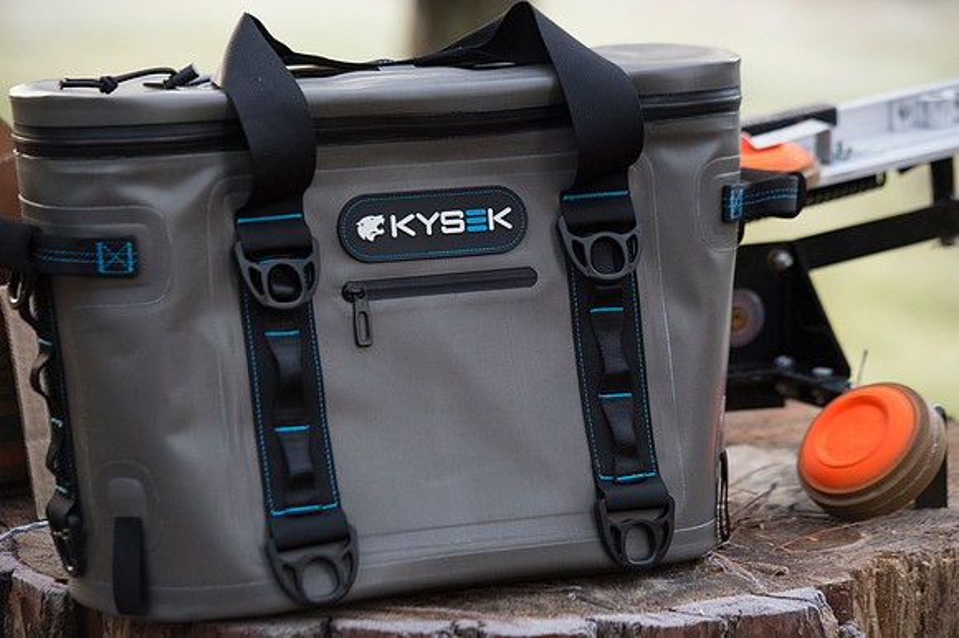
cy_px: 319
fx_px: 4393
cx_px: 480
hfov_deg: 12.5
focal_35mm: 165
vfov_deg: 8.3
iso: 2500
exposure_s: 1/200
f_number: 5
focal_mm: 165
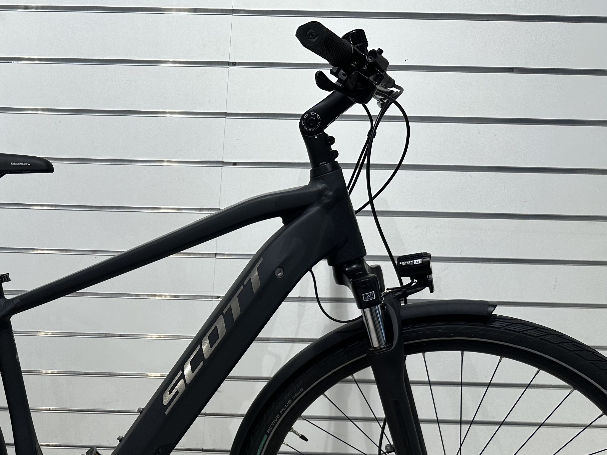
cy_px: 405
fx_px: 772
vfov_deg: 31.4
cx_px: 118
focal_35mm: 44
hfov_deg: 41.1
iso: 64
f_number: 1.78
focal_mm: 6.86
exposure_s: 1/216
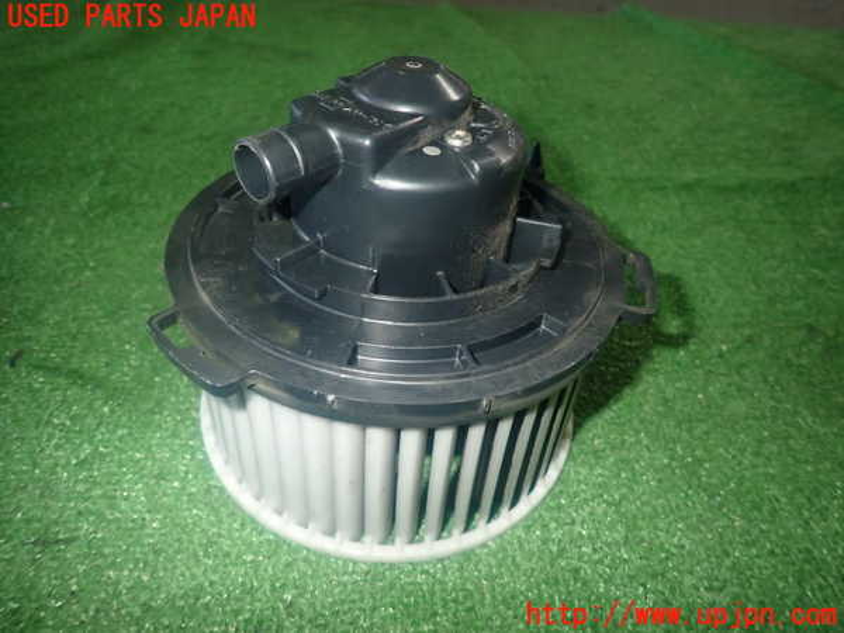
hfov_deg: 69.4
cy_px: 316
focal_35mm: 25
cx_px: 422
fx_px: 610
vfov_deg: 54.9
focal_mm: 4.5
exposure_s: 1/30
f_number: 5.6
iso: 400
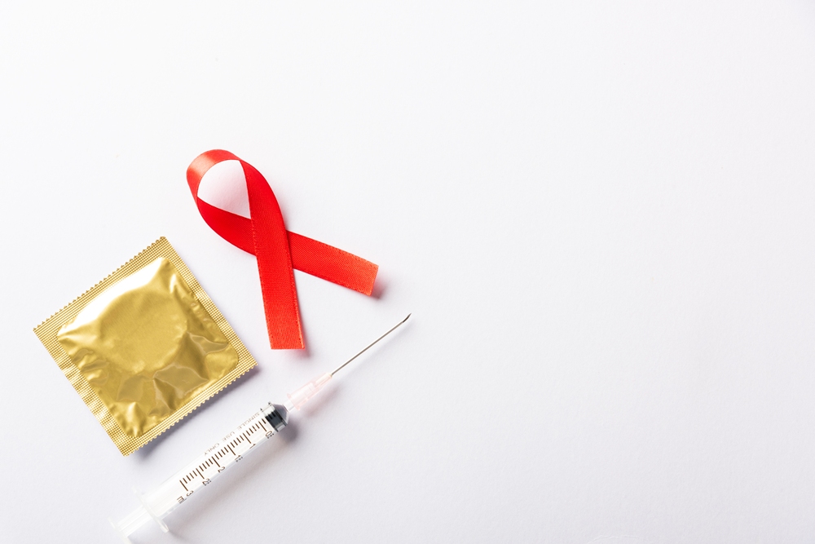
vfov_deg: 14.0
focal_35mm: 98
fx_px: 2219
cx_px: 408
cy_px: 272
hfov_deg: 20.8
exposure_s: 1/160
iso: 200
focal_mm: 98
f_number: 13
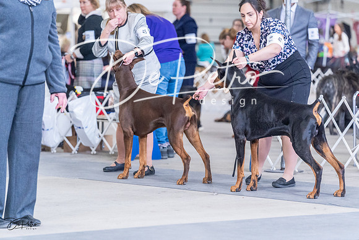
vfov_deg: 8.2
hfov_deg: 12.3
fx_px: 1666
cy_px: 120
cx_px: 180
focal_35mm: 167
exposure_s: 1/400
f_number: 4
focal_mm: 167
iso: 6400
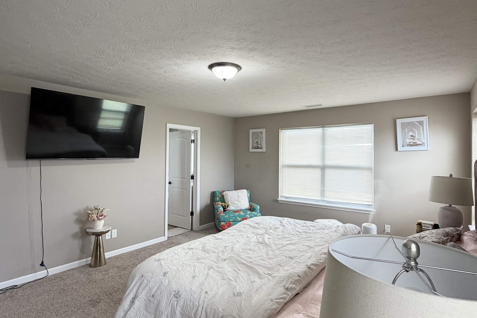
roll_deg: -0.7
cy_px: 154
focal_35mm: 20
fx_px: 265
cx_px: 234
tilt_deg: +1.5
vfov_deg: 61.9
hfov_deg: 84.0
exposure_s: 1/120
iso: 250
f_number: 2.2
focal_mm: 2.22
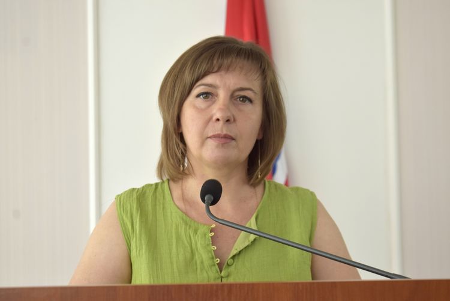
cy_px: 150
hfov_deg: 24.6
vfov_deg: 16.6
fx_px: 1032
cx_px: 225
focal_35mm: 82
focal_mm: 55
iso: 400
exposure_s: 1/125
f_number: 5.6
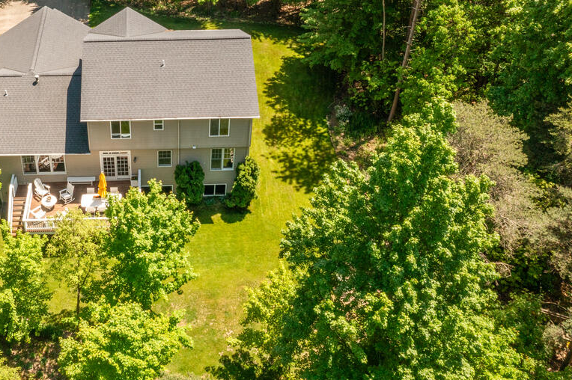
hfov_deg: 43.4
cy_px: 95
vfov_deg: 30.0
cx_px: 159
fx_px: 698
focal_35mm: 44
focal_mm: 10.26
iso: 100
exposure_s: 1/240
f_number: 9
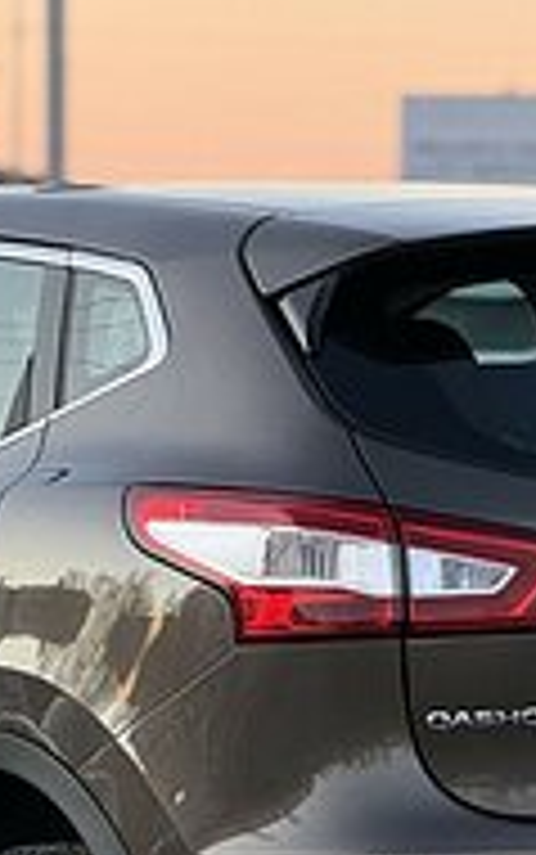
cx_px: 230
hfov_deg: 3.6
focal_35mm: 366
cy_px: 760
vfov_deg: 5.7
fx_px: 8541
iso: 200
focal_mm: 15.66
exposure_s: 1/99
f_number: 2.8
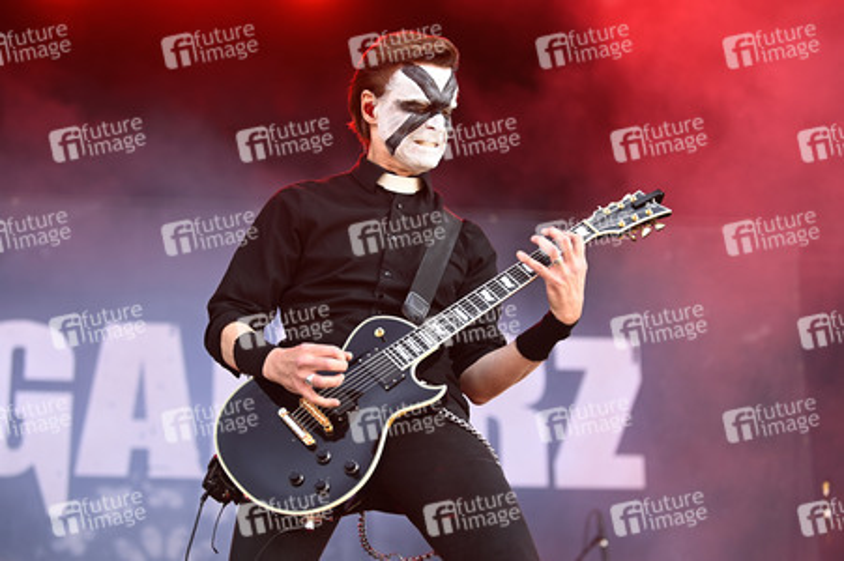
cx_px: 422
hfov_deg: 28.9
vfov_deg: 19.4
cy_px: 280
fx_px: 1640
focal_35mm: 70
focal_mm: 70
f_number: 2.8
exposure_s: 1/400
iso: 320
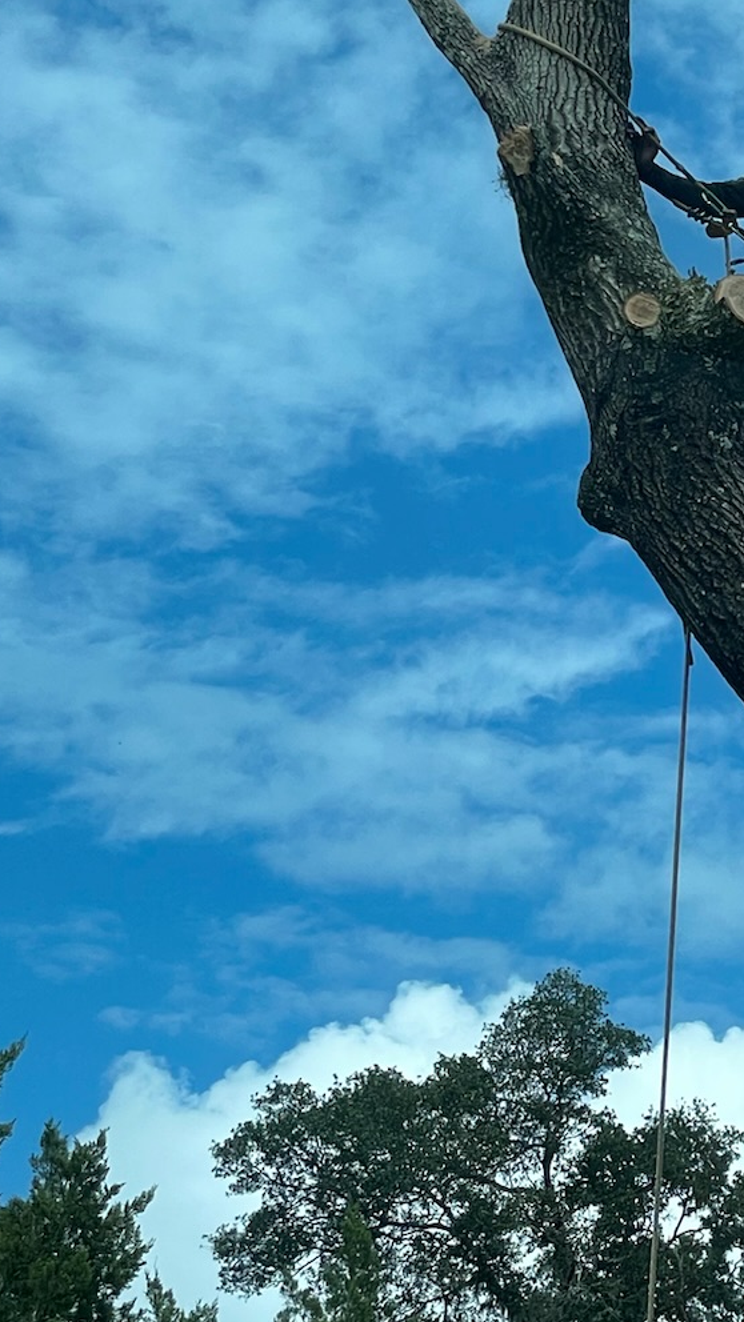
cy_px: 446
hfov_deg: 10.2
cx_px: 855
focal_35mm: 117
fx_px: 4103
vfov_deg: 18.3
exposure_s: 1/705
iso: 25
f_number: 2
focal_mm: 6
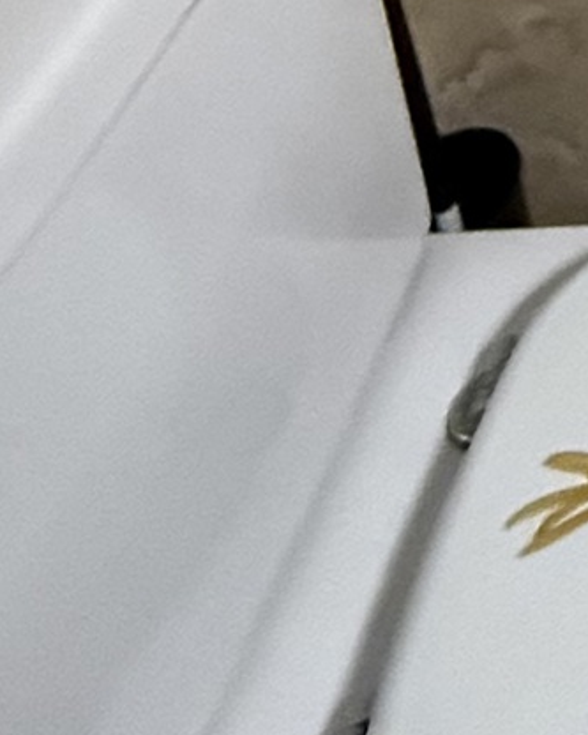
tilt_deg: -17.2
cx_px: 1437
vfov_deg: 14.3
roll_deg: -0.5
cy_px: -1076
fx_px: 1827
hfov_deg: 13.3
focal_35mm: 84
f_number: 2.2
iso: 1000
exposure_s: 1/50
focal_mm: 2.22
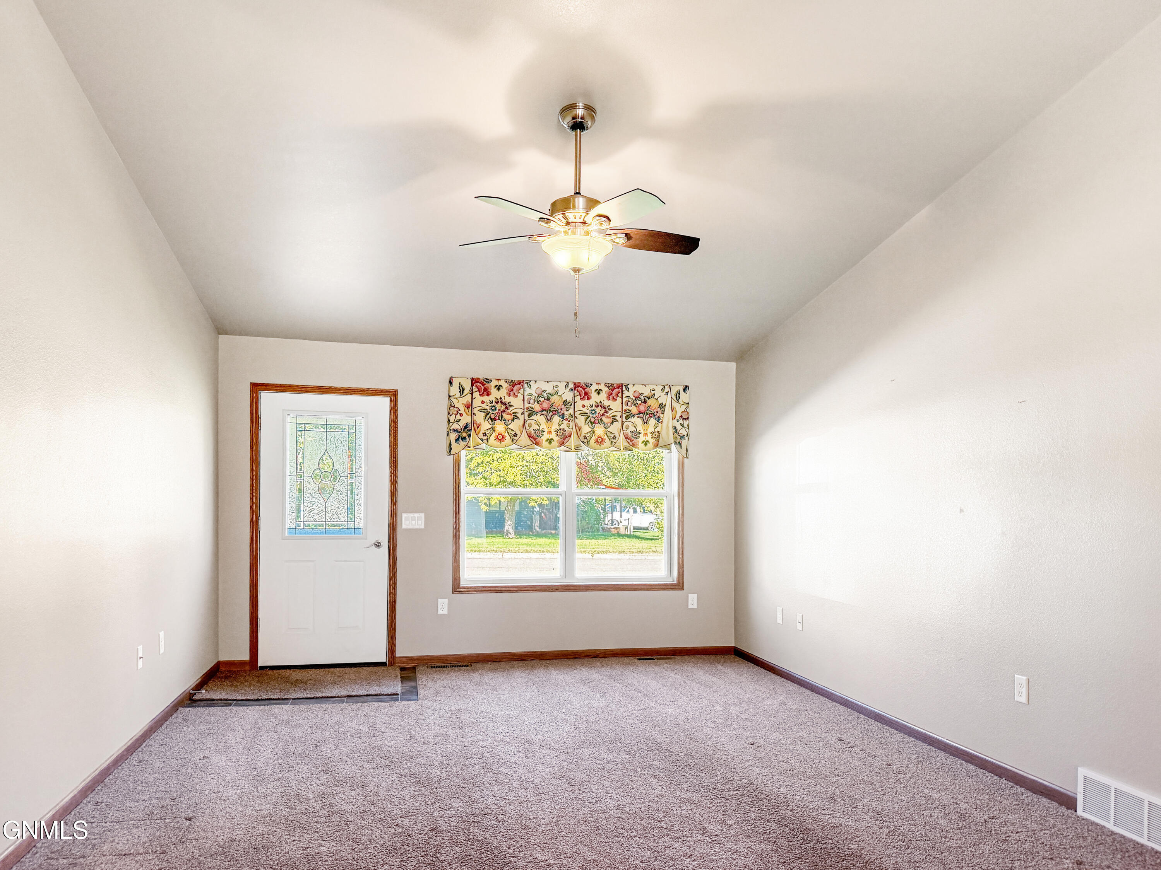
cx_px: 580
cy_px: 435
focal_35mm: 24
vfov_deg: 56.8
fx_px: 805
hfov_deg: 71.6
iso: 200
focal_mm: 6.76
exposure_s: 1/120
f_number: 1.8
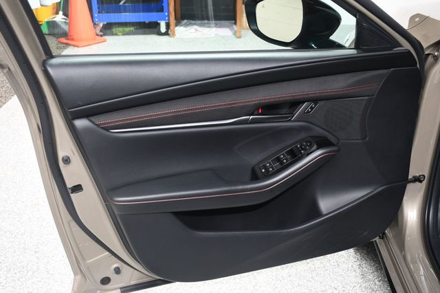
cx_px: 220
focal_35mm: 40
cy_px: 146
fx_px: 489
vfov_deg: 33.4
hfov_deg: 48.5
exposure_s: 1/160
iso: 100
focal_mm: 27
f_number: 5.6
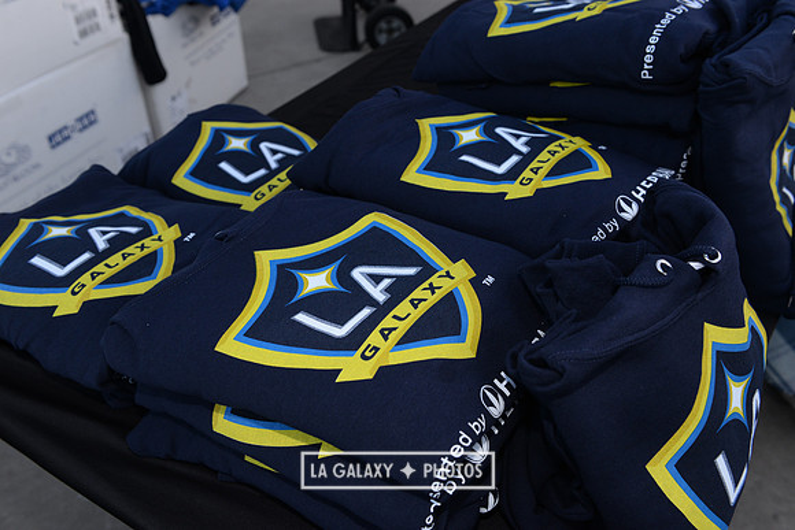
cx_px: 398
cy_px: 265
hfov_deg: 54.4
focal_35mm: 35
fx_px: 773
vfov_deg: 37.9
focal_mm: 35
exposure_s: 1/160
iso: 800
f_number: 7.1
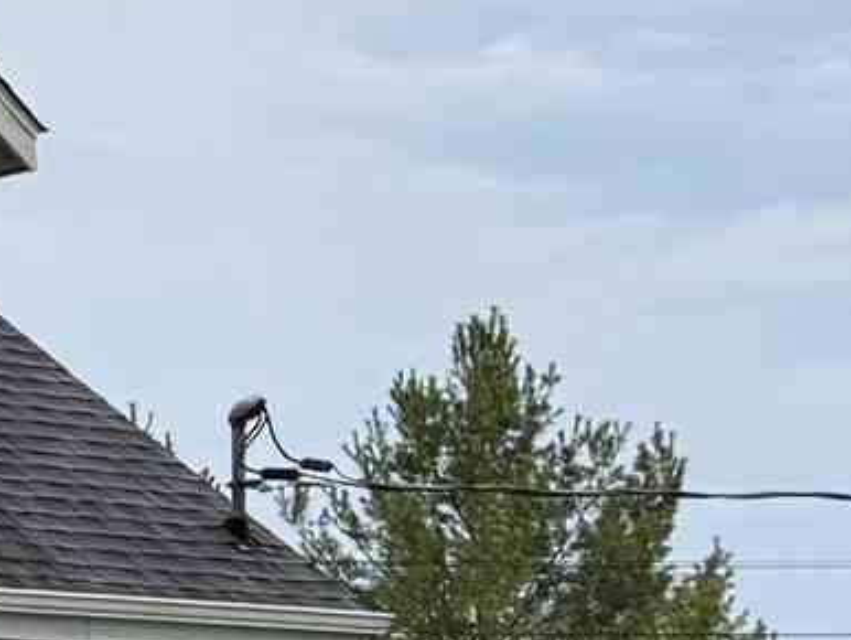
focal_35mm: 191
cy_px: 1039
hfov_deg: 8.6
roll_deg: +1.4
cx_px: -1726
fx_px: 4698
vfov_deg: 7.6
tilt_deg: +2.8
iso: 80
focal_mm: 6.76
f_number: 1.78
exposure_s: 1/3584
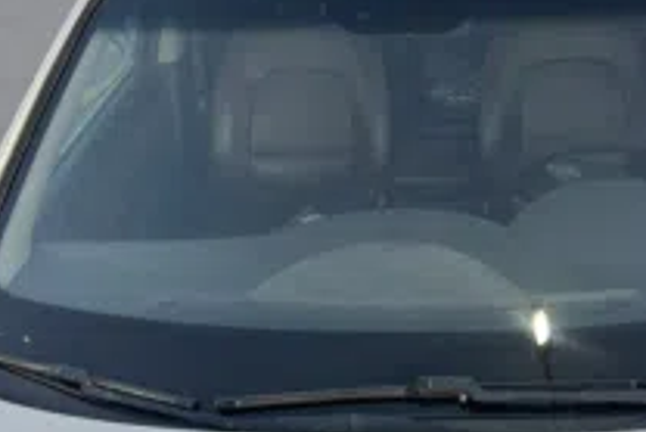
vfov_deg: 25.8
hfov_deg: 37.9
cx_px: 401
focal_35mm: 52
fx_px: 934
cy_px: 115
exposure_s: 1/100
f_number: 1.5
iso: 80
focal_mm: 5.7
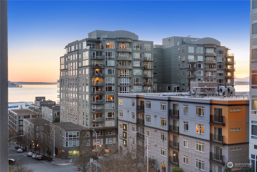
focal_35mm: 45
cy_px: 86
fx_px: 321
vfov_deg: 29.9
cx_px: 128
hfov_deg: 43.6
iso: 200
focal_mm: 45
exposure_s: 1/8
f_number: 8
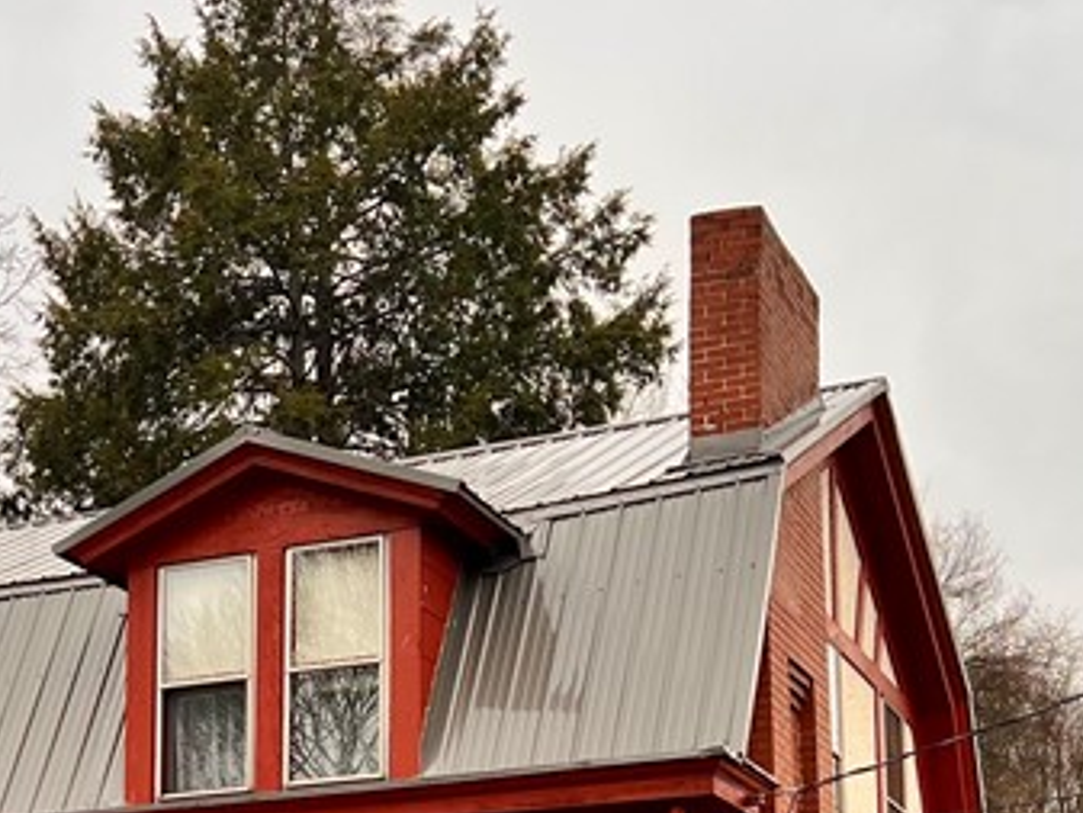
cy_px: 861
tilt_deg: +9.9
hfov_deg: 24.3
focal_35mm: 79
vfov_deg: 18.1
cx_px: 222
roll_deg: -0.8
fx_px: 2472
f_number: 1.5
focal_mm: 5.7
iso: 50
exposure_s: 1/427
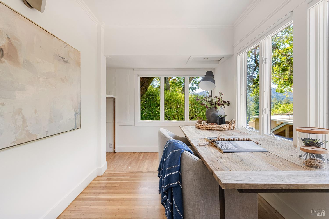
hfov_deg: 90.0
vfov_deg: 67.4
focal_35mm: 18
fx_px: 164
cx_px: 164
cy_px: 110
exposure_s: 1/100
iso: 800
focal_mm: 18
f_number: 9
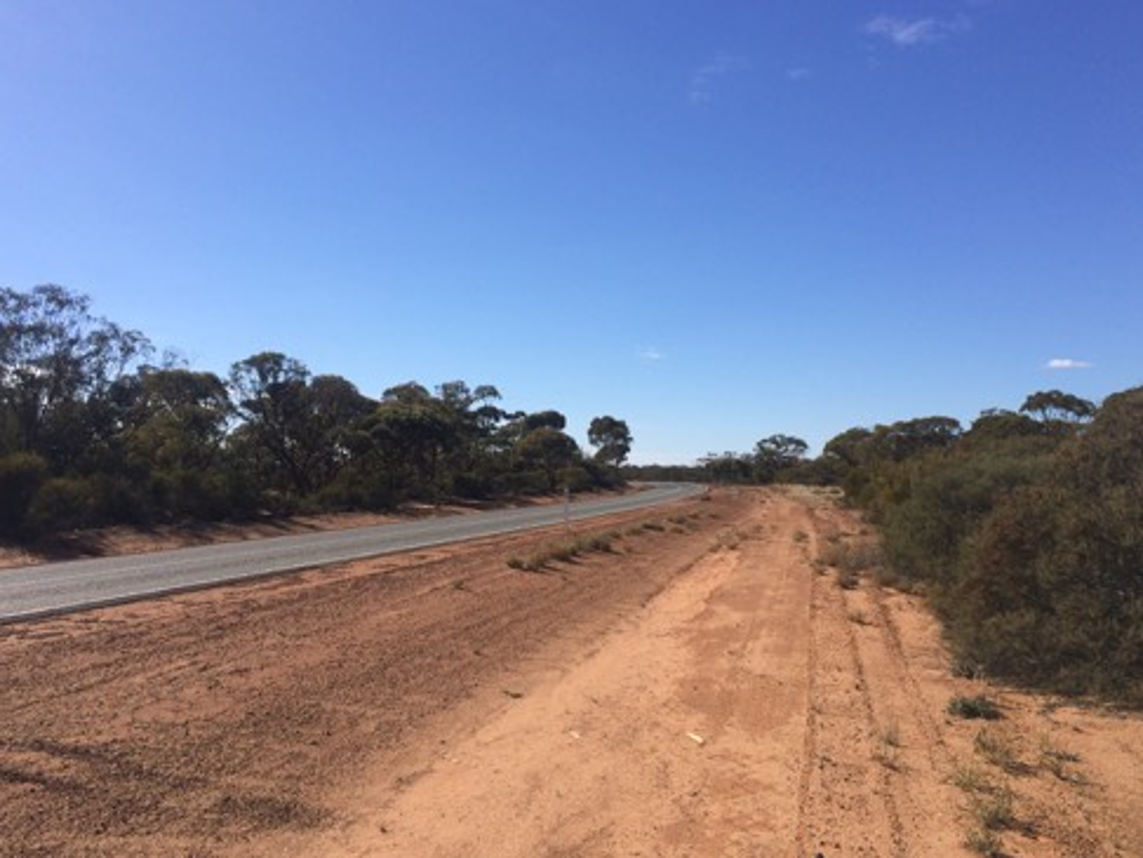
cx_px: 574
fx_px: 1024
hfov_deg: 58.3
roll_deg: +1.3
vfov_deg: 45.5
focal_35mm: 31
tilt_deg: +3.5
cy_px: 418
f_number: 2.2
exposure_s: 1/2933
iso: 32
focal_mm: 4.15
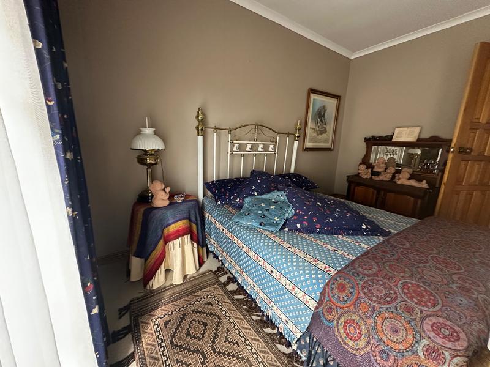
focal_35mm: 14
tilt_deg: -9.8
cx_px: 245
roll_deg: -2.2
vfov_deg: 85.7
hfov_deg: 102.1
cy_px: 184
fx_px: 198
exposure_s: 1/60
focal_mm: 2.22
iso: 500
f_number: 2.2
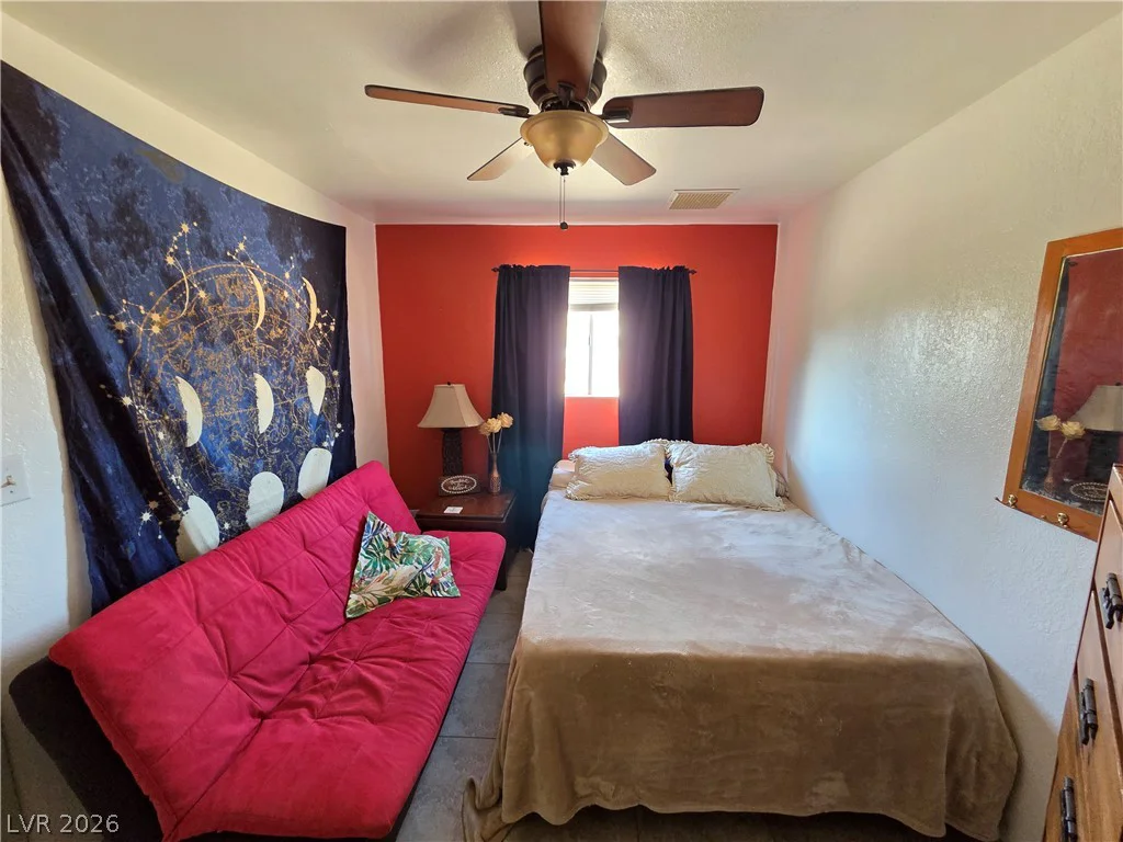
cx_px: 562
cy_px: 421
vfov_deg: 89.9
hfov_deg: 106.2
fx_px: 422
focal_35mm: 13
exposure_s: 1/60
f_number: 2.2
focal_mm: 2.2
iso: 640
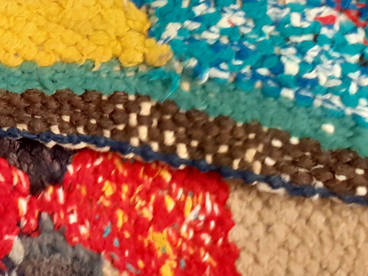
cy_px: 36
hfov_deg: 16.2
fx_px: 1148
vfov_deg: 13.6
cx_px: -225
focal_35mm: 108
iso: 200
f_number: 1.9
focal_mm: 3.6
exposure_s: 1/33
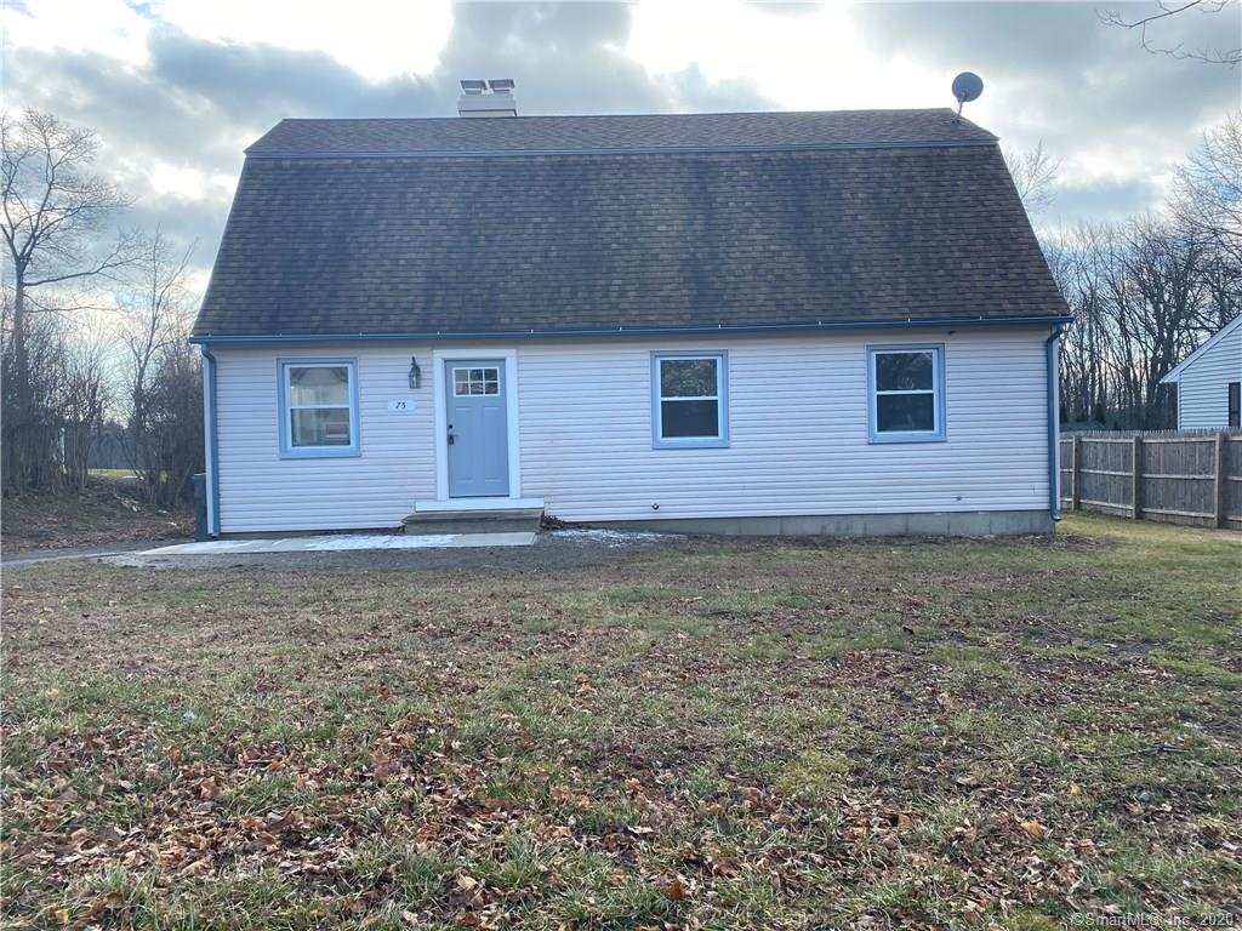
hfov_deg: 67.3
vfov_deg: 53.1
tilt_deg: -1.9
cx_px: 621
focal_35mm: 26
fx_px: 933
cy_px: 466
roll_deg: +2.2
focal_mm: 4.25
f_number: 1.8
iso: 32
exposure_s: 1/943
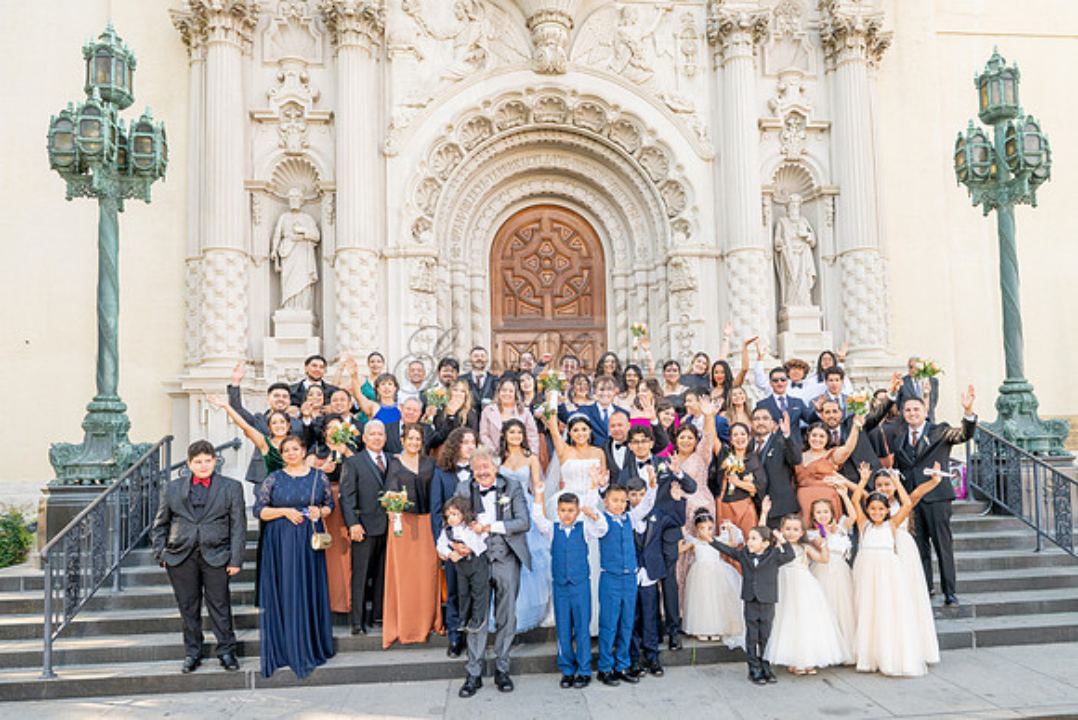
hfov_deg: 66.9
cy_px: 408
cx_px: 586
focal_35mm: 27
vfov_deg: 47.5
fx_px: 814
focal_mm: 24
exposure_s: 1/200
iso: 400
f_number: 5.6
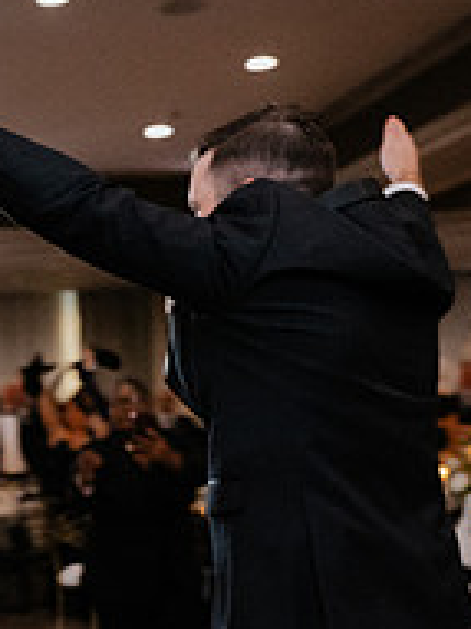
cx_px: -56
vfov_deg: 27.0
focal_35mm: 70
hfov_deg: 20.0
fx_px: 1271
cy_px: 538
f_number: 2.8
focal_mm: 24
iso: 2500
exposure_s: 1/160
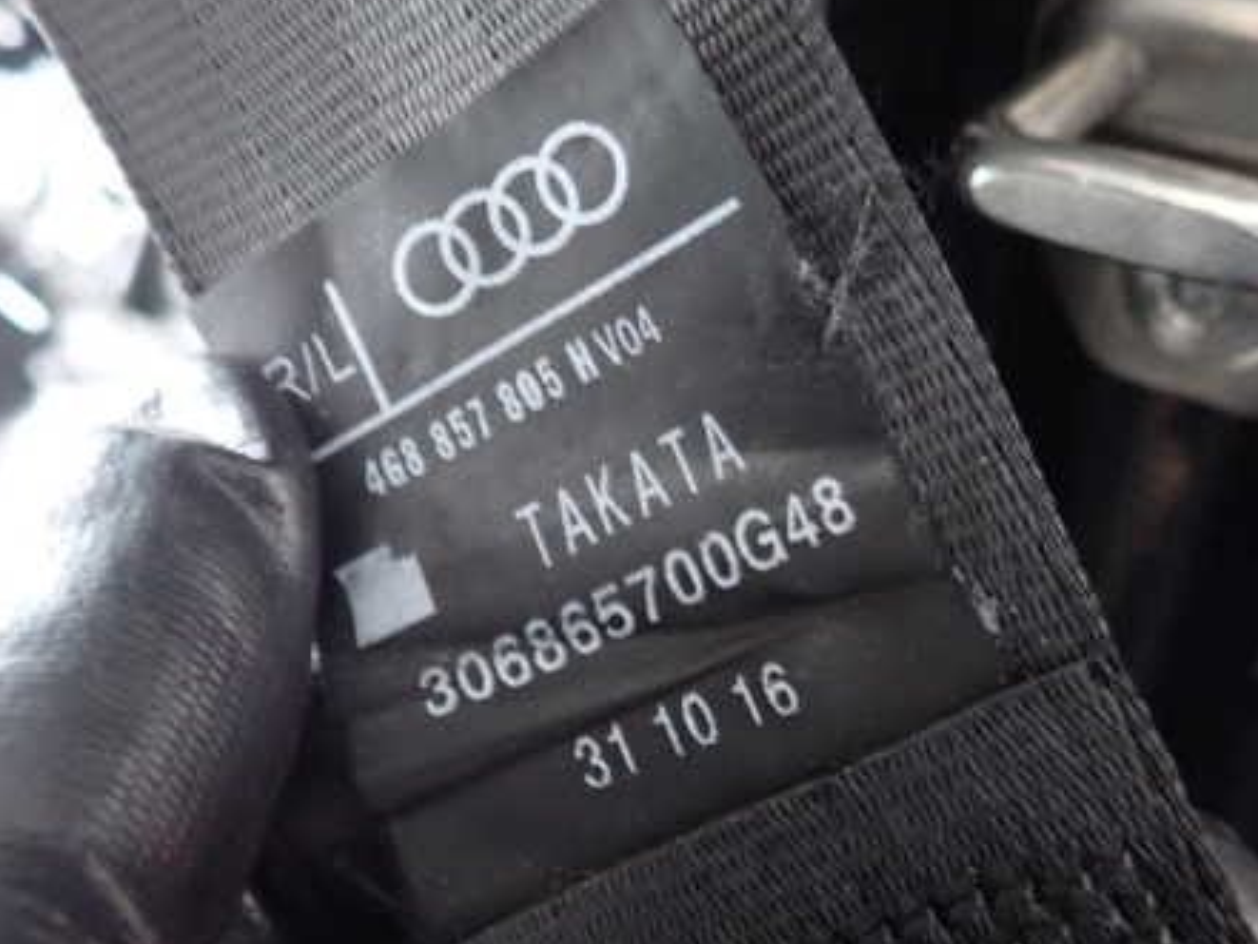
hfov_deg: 53.9
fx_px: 1236
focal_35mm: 34
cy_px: 505
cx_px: 573
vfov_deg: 41.8
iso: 800
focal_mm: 4.5
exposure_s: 1/15
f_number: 2
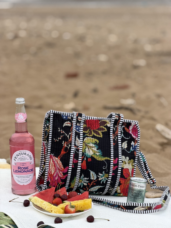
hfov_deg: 14.8
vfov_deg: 19.6
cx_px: 86
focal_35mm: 100
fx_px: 659
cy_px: 114
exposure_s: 1/142
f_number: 2.8
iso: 50
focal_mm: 16.89
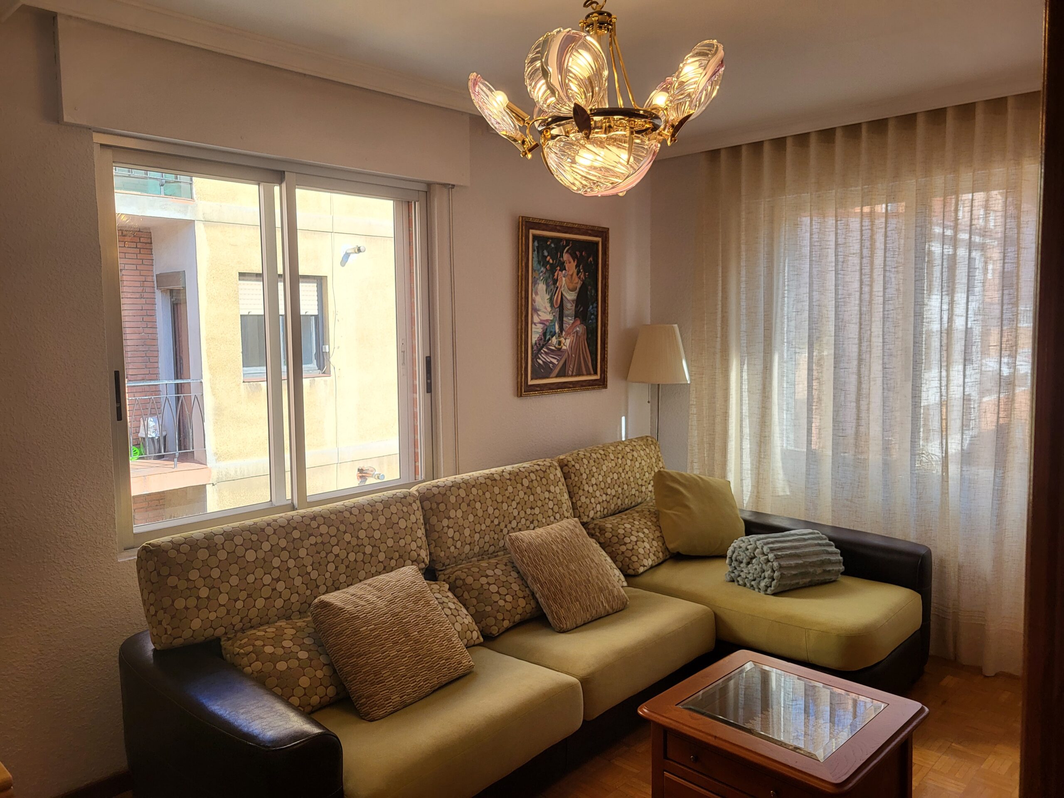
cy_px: 399
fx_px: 799
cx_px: 532
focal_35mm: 26
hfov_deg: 67.3
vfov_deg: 53.1
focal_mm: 5.4
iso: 40
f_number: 1.8
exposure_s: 1/245
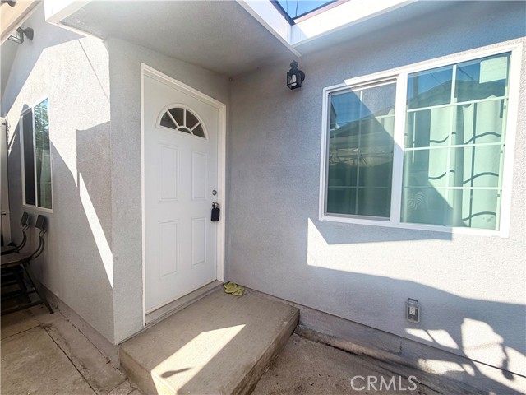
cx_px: 263
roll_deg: -0.7
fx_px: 213
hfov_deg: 102.1
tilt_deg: -2.4
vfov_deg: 85.7
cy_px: 198
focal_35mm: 14
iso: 40
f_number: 2.2
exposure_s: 1/770
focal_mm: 2.22
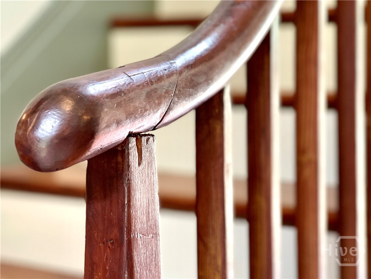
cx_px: 186
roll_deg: +0.0
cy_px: 140
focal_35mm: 64
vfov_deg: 22.9
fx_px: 686
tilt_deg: -6.0
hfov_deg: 30.3
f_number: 2.2
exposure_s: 1/40
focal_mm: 7.5
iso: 250
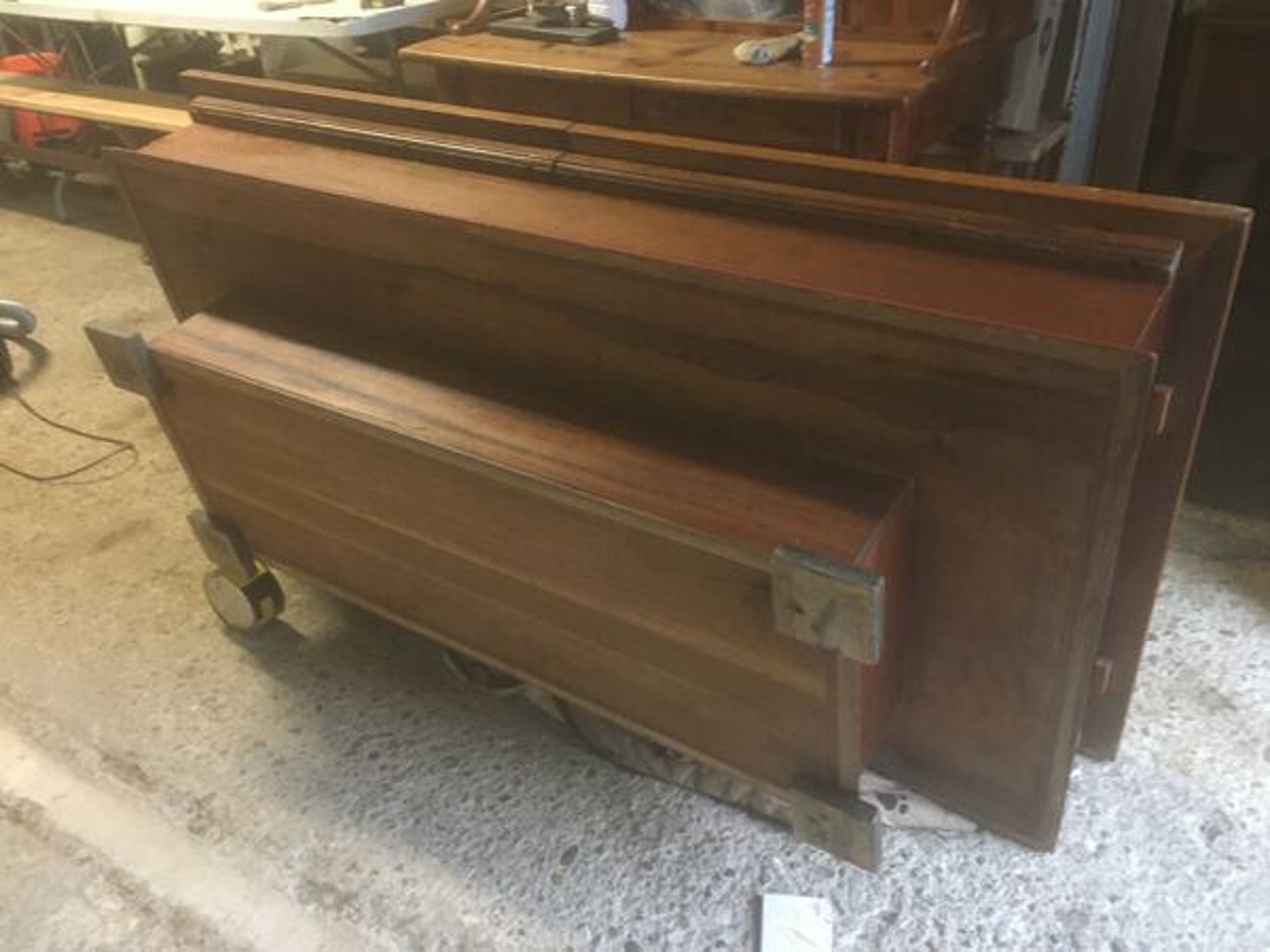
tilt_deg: -30.7
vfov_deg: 48.2
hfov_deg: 61.7
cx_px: 635
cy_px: 476
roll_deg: +2.0
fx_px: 1064
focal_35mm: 29
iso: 400
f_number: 2.2
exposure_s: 1/17
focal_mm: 4.15
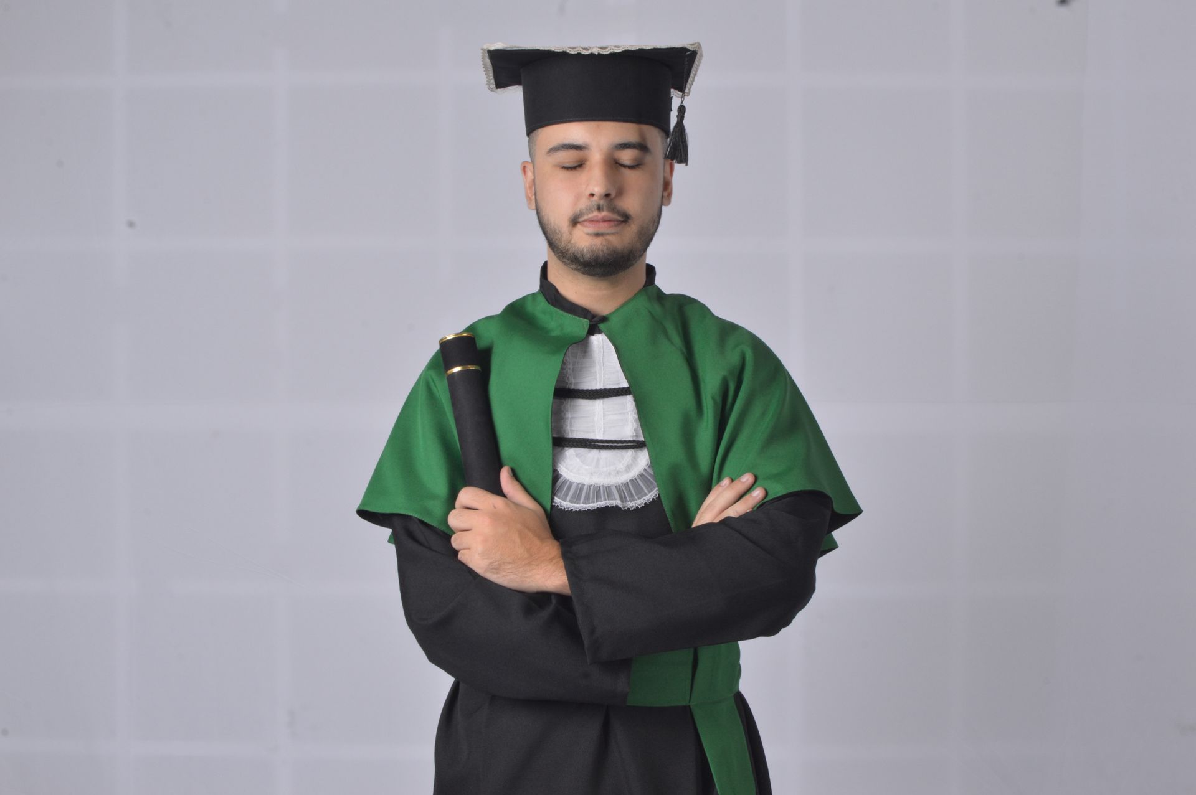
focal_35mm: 52
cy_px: 398
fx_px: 1743
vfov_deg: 25.7
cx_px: 598
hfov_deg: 37.9
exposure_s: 1/100
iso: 400
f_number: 18
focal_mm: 35
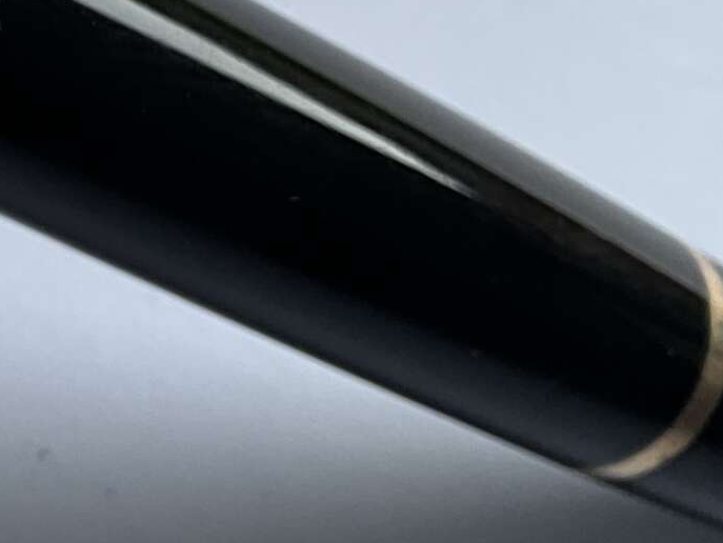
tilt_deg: -65.3
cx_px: -591
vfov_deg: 13.0
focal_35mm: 108
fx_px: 2257
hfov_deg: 15.5
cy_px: -264
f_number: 1.8
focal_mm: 3
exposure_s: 1/273
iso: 25
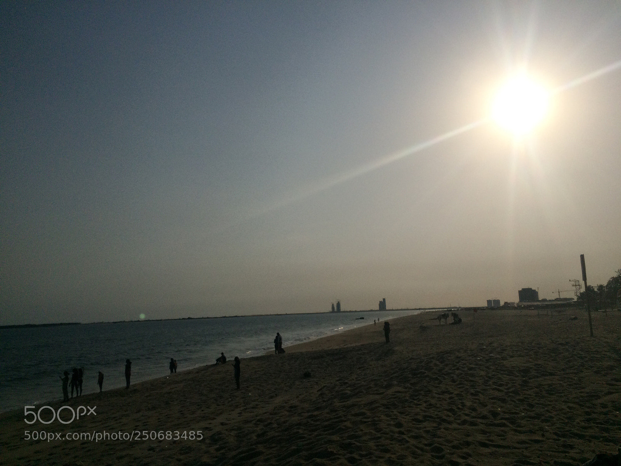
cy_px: 233
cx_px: 310
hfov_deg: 61.7
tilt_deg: +9.1
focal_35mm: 29
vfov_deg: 48.2
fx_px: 520
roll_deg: +2.7
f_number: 2.2
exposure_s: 1/41667
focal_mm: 4.15
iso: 64
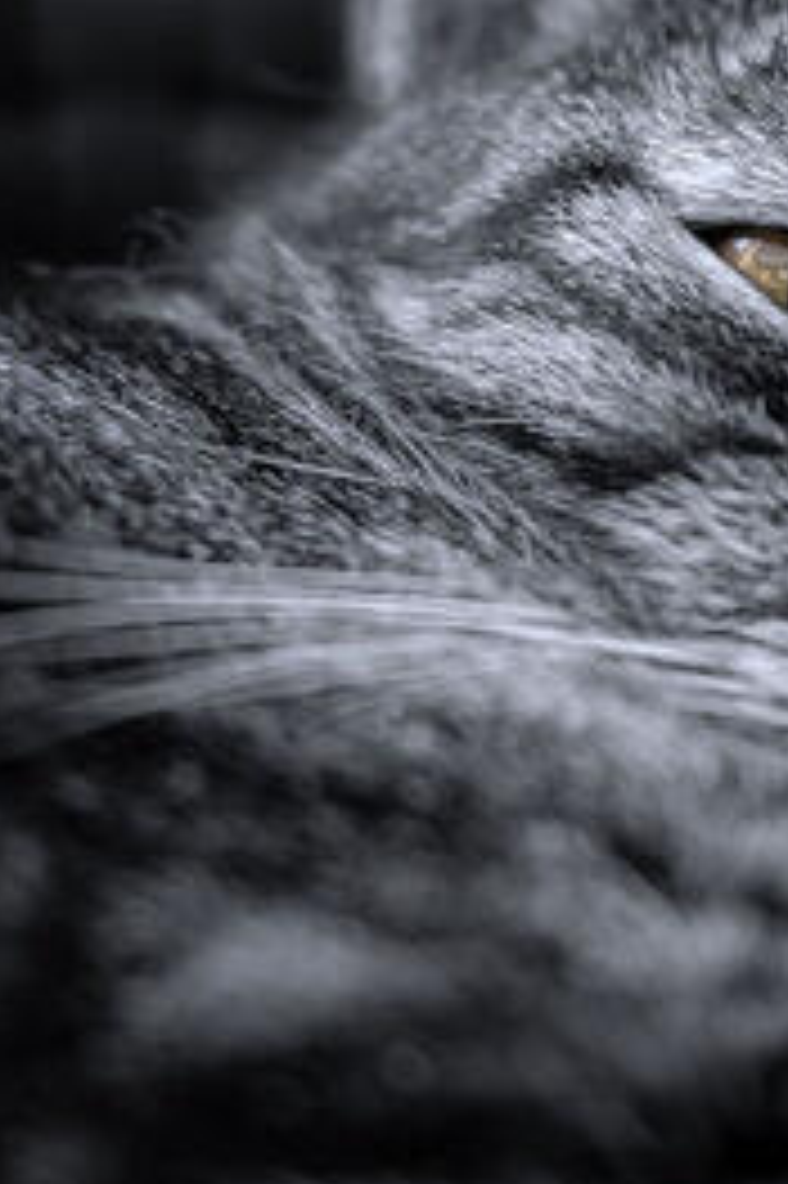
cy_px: 333
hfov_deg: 11.2
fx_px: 3978
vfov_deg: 16.9
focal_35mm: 121
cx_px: 842
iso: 400
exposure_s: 1/60
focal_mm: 35
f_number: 2
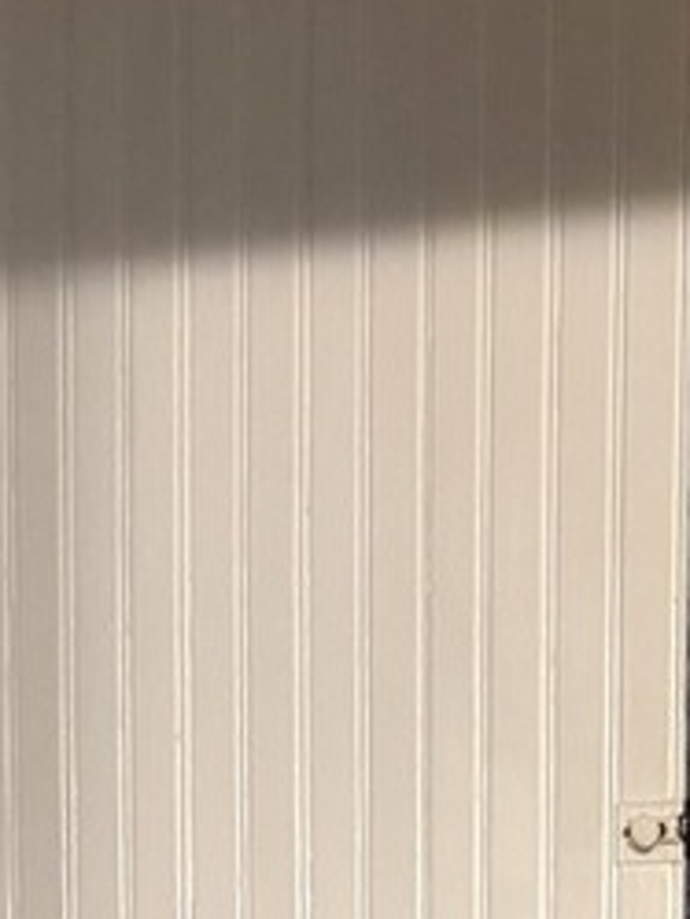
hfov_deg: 13.7
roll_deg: -2.2
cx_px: 889
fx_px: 2762
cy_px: 1517
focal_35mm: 104
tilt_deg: -5.4
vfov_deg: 16.6
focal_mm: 6.76
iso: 800
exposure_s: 1/40
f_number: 1.78
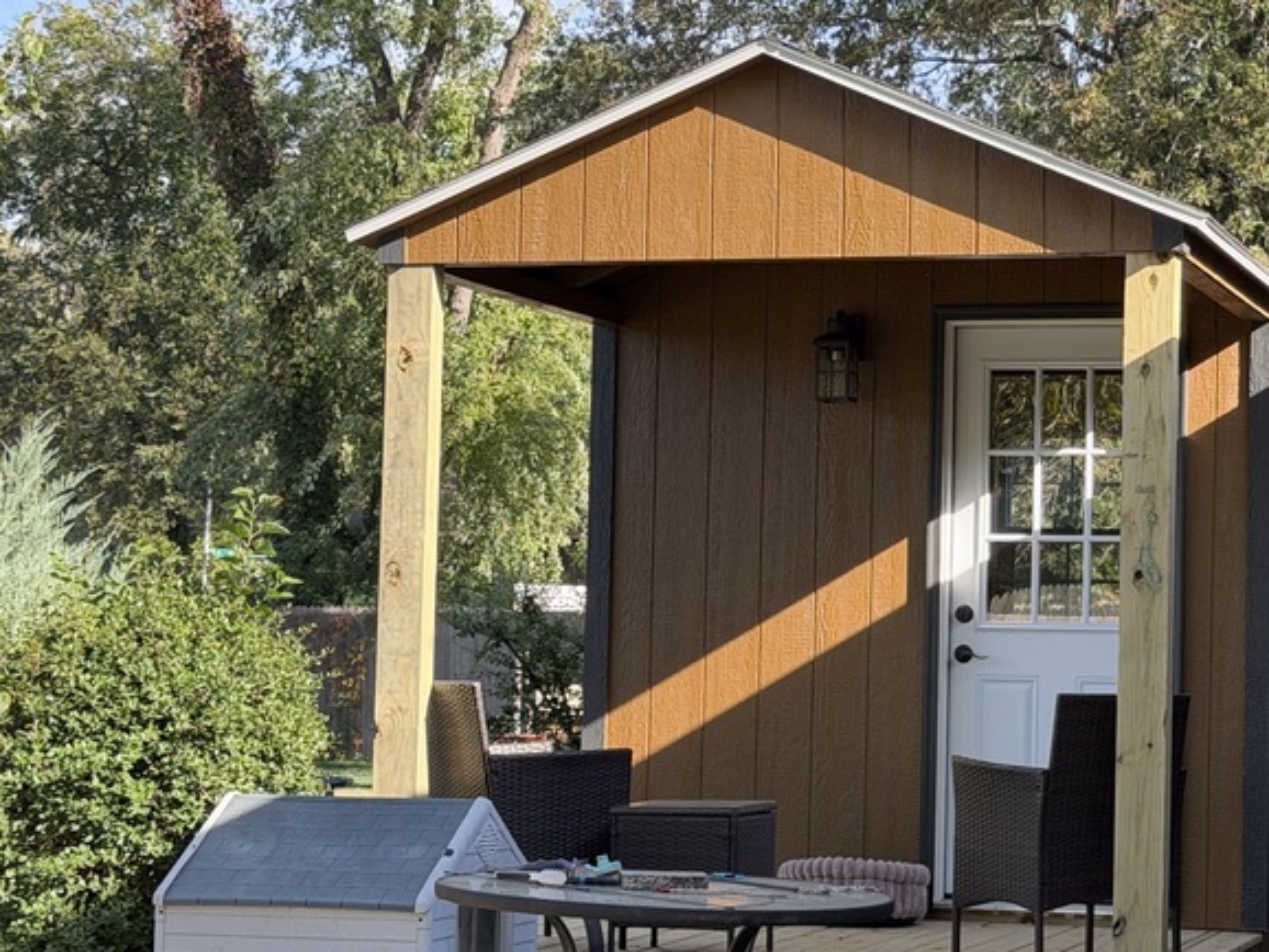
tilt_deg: +2.5
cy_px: 496
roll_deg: -1.5
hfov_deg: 22.8
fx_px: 3117
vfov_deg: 17.4
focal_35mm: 85
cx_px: 929
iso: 100
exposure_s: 1/962
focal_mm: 6.76
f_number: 1.78
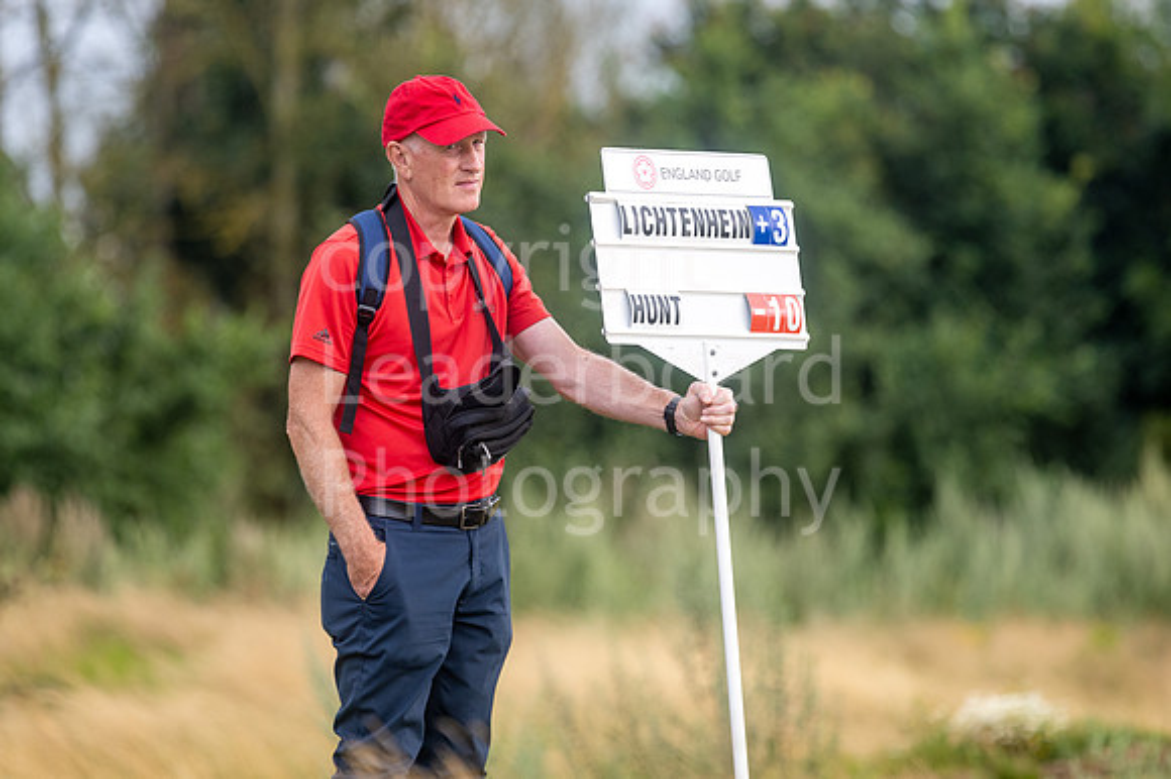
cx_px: 586
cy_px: 390
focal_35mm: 450
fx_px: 14629
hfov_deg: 4.6
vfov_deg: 3.1
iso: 200
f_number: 4
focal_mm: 300
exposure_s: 1/400
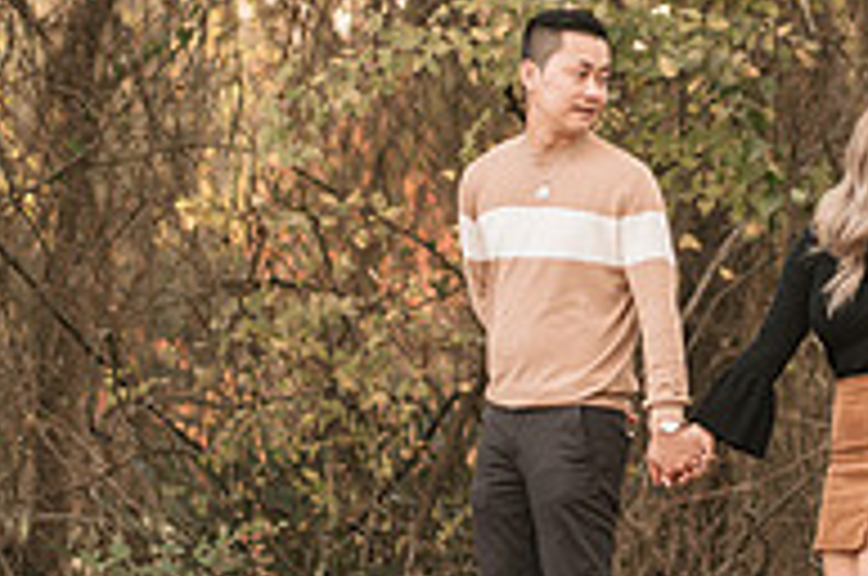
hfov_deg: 8.0
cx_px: 738
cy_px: 191
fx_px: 6162
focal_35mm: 256
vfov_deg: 5.3
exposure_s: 1/800
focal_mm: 85
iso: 200
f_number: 1.8
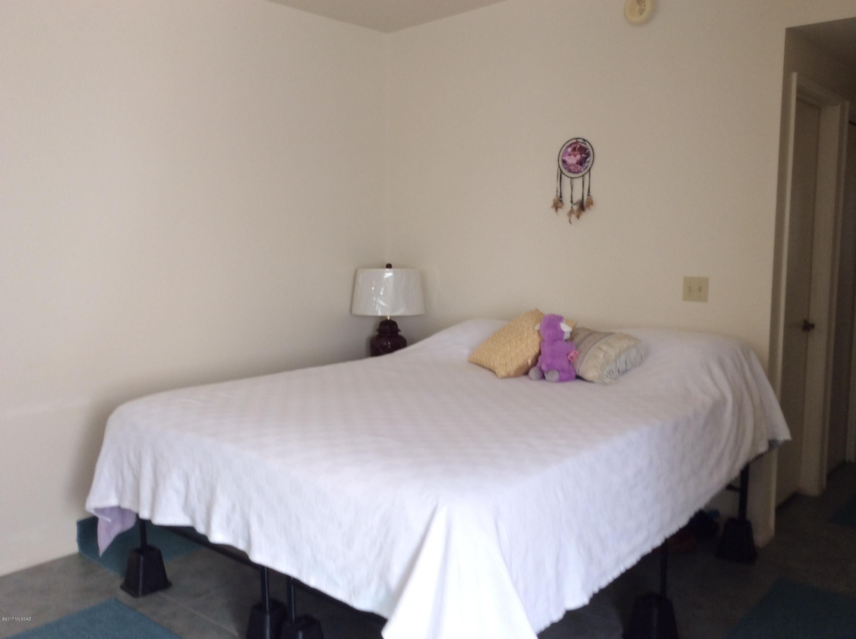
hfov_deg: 55.4
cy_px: 320
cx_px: 428
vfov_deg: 42.8
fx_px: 815
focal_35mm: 33
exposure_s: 1/60
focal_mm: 3.3
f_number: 2.4
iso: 32
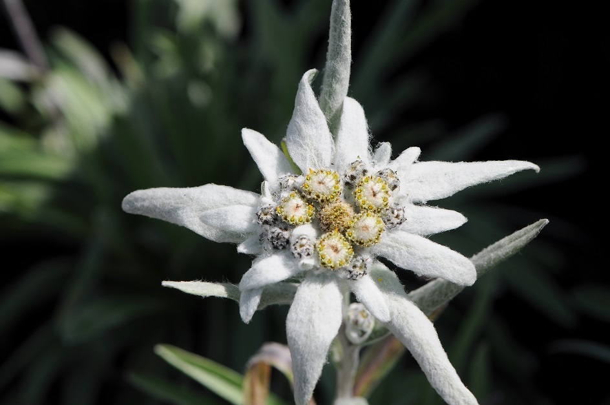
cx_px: 305
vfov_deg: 8.7
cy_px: 202
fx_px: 2666
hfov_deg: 13.1
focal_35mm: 158
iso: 200
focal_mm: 105
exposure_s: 1/400
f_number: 10
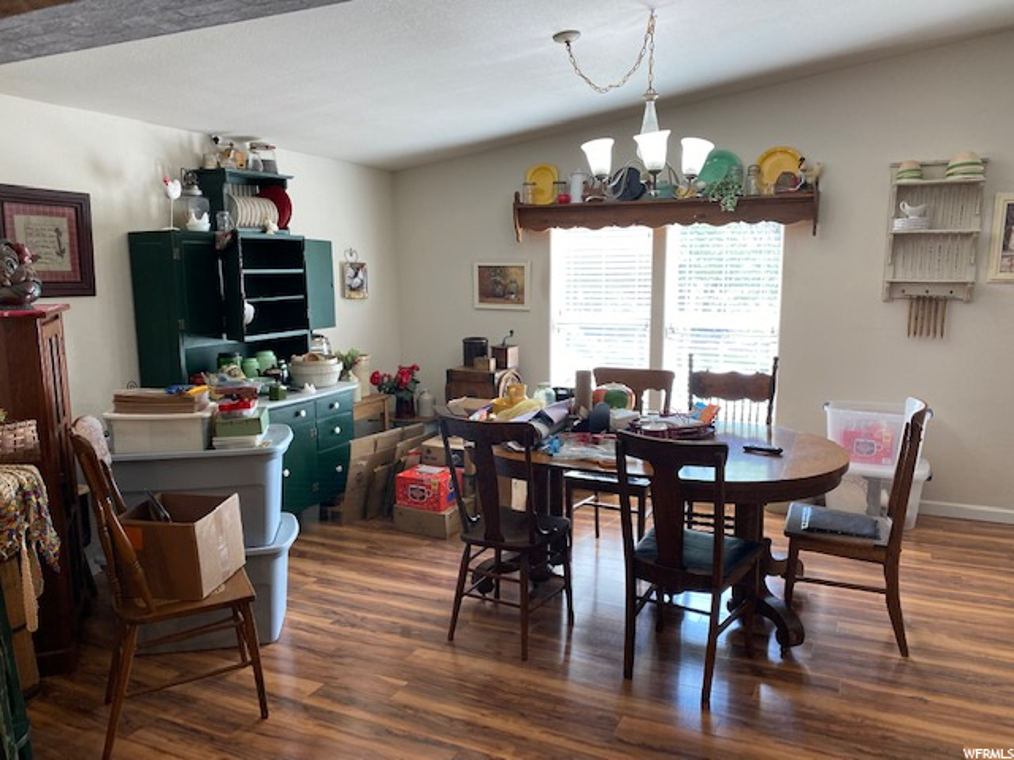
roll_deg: -0.8
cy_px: 380
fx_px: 762
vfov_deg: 53.1
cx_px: 507
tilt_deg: -10.8
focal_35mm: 26
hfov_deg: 67.3
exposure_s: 1/120
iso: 100
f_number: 1.8
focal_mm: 4.25
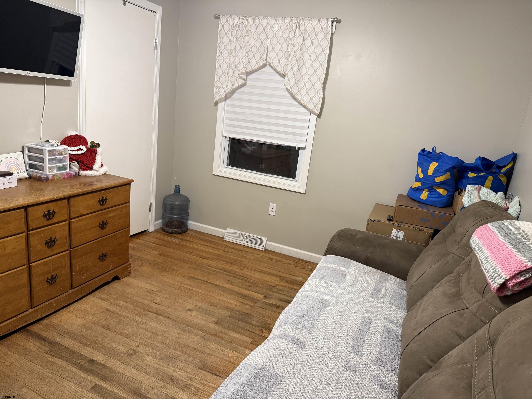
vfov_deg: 56.8
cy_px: 200
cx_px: 266
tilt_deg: -14.7
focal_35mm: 24
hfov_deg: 71.6
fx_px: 369
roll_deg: -6.5
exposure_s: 1/60
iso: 250
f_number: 1.78
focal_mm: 6.76
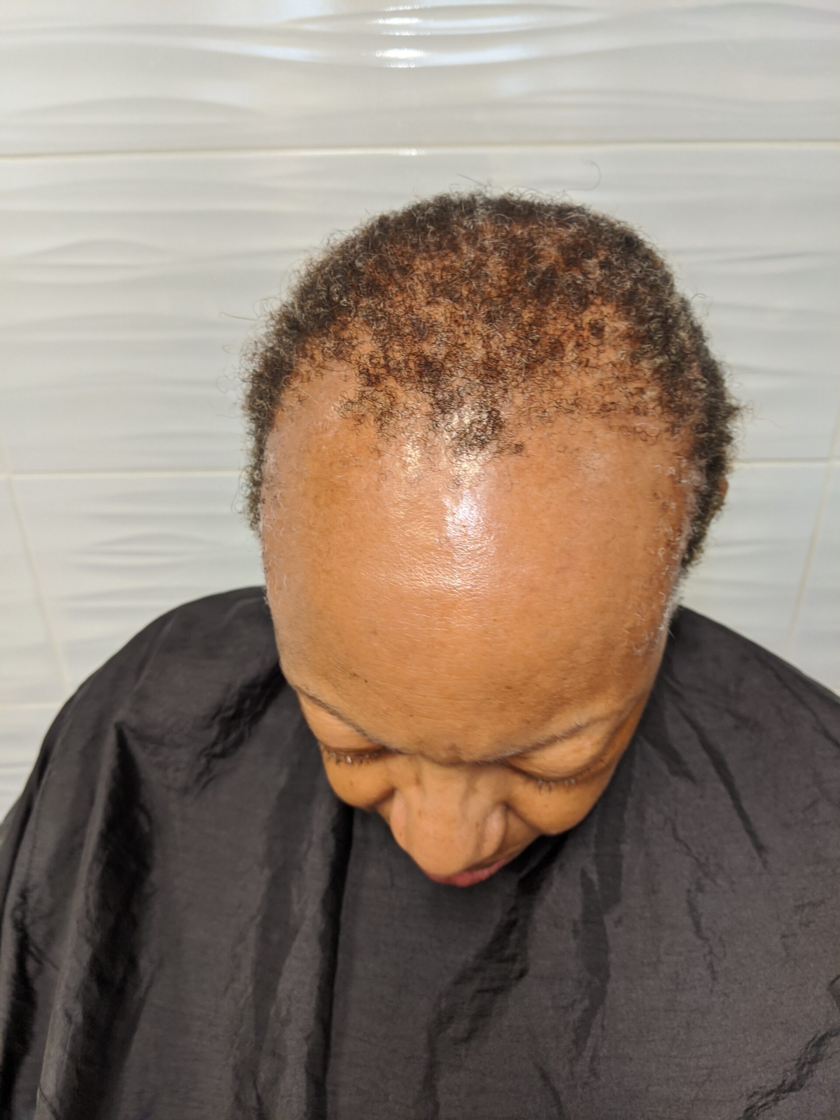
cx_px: 420
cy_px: 560
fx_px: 874
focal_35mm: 27
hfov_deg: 51.4
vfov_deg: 65.3
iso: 74
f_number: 1.8
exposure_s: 1/30
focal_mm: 4.44
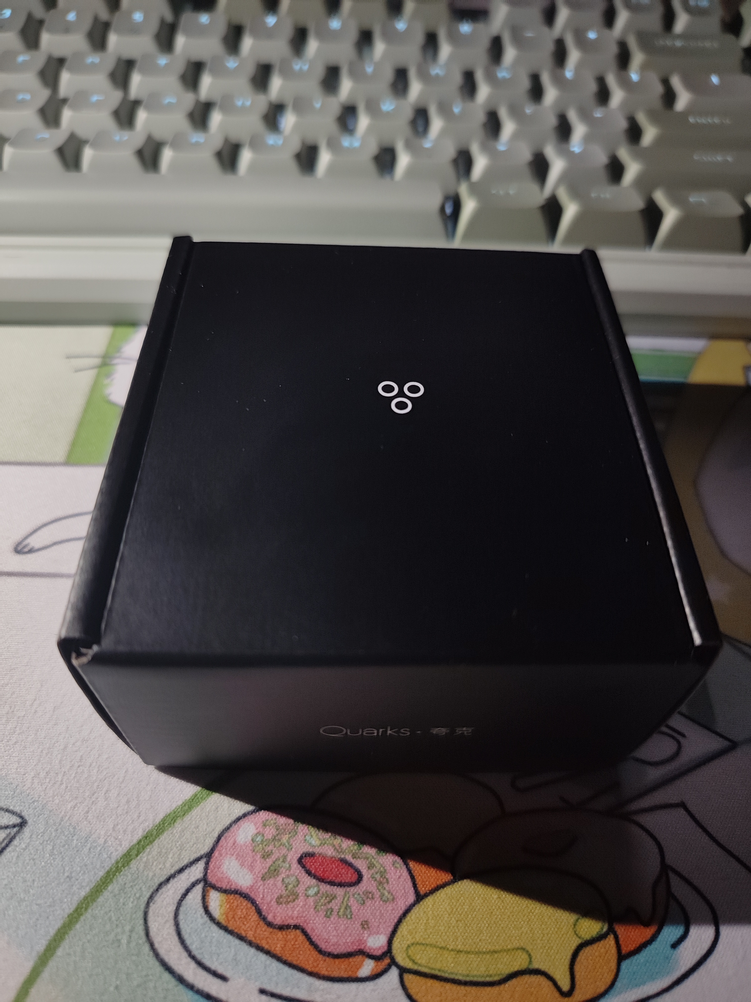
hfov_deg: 56.8
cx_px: 376
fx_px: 694
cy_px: 501
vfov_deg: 71.6
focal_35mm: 24
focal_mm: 5.26
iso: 272
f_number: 1.65
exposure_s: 1/50
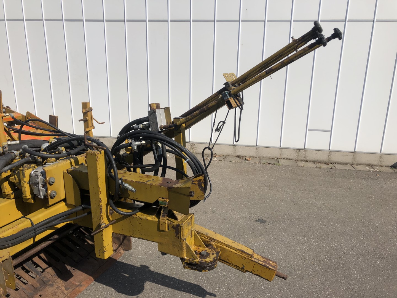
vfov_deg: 49.7
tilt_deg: -16.0
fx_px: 321
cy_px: 149
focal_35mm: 28
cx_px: 198
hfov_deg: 63.4
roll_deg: +0.7
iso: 20
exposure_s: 1/3003
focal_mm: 4
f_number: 1.8
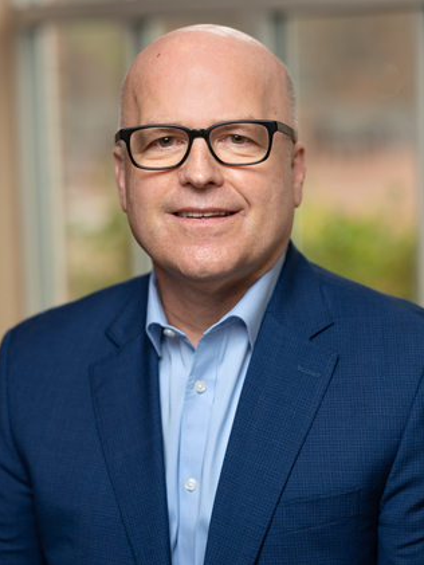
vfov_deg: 21.1
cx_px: 211
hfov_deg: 15.9
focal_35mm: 93
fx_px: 1518
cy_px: 290
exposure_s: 1/180
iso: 140
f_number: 2.4
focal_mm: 85
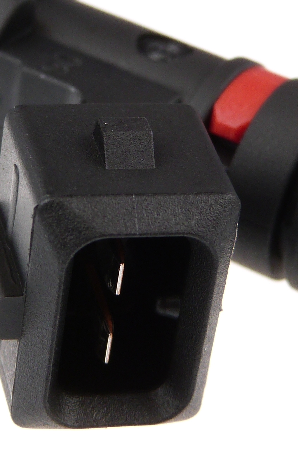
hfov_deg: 9.9
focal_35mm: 132
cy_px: 142
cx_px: 113
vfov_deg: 15.8
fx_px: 1715
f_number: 3.2
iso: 100
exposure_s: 1/80
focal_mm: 8.7
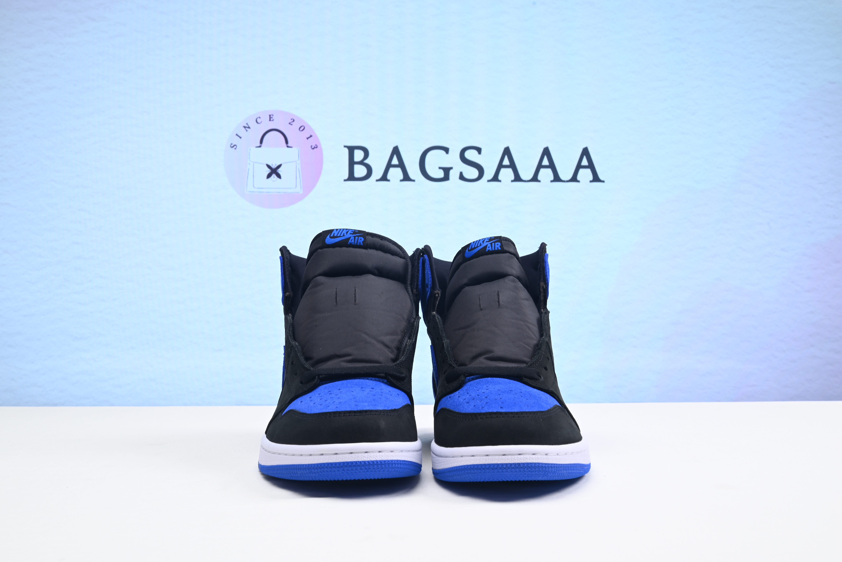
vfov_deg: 35.1
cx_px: 421
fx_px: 889
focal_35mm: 38
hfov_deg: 50.7
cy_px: 281
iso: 100
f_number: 16
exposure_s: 1/2
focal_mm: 38
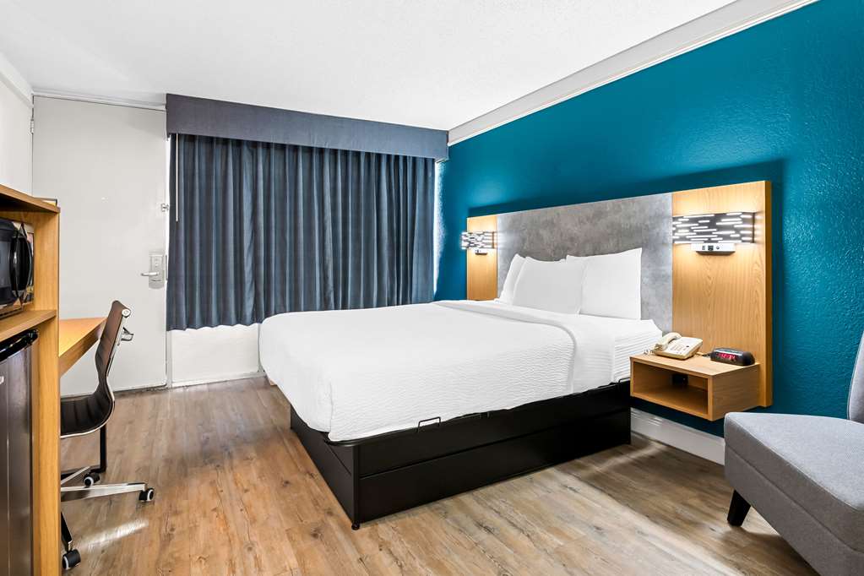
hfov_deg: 93.3
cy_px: 288
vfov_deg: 70.4
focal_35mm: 17
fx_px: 408
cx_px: 432
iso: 800
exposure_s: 1.3
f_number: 8
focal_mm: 17
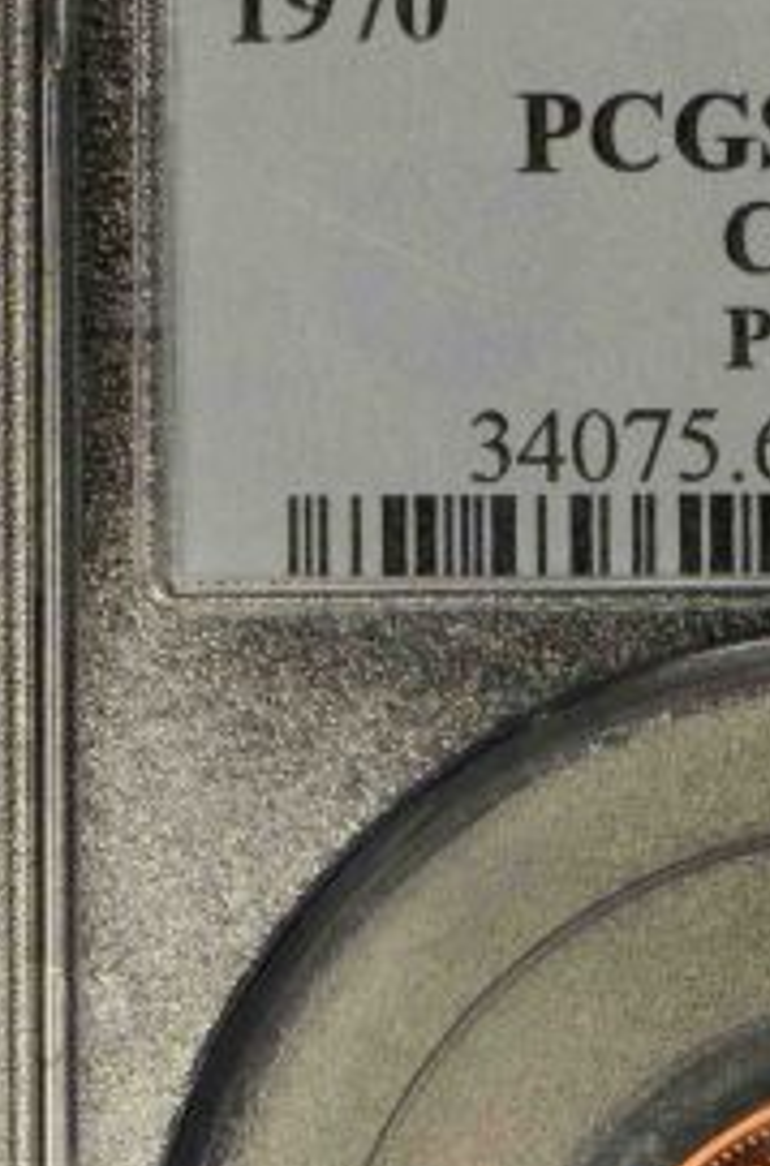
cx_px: 850
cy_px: 1011
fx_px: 11272
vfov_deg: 5.9
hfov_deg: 3.9
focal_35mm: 349
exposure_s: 1/2
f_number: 14
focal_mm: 105
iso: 100
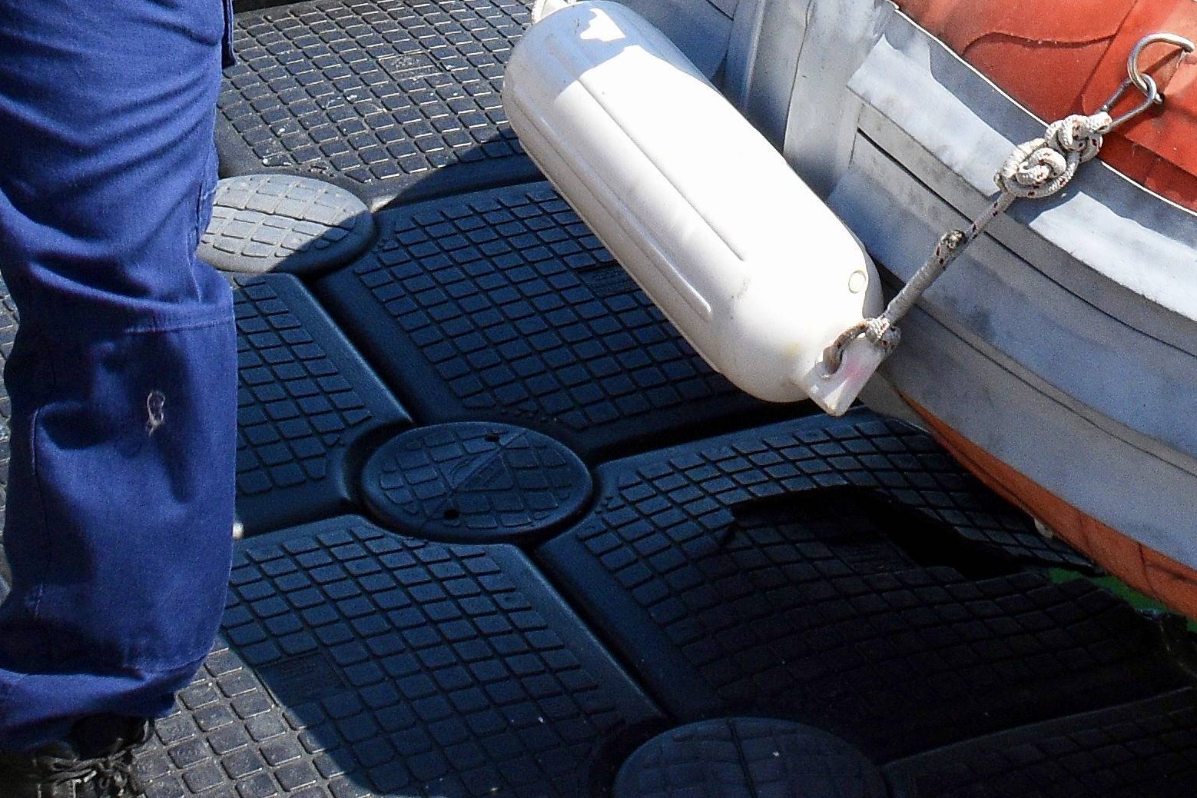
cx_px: 712
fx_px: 3457
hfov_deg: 19.6
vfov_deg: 12.2
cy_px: -598
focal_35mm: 104
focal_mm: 18
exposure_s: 1/640
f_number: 13
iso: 640
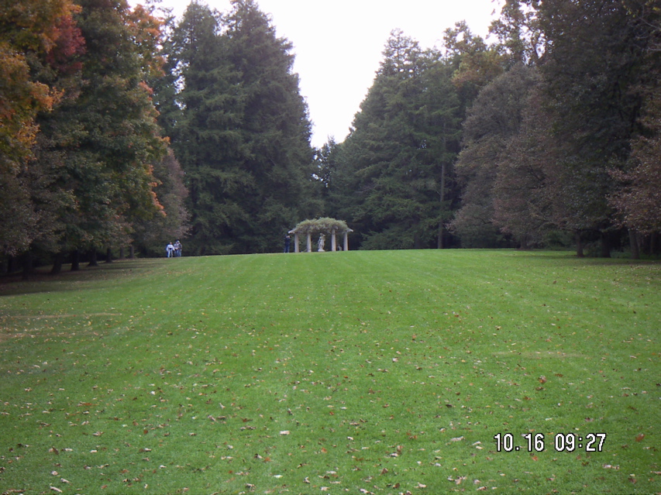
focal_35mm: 108
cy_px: 248
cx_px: 330
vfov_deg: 13.7
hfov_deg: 18.2
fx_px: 2061
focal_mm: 14.1
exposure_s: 1/160
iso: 50
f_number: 3.7
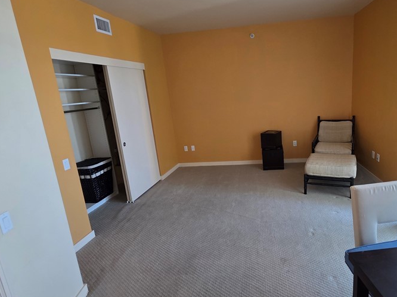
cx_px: 249
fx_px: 229
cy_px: 143
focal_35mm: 20
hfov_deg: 80.2
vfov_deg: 65.9
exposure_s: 1/60
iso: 200
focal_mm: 2.2
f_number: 1.9
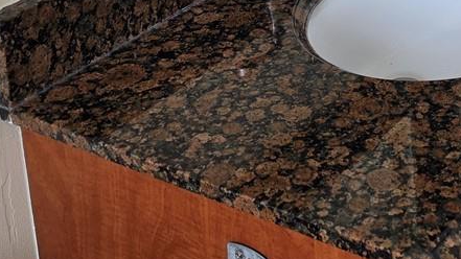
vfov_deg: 12.5
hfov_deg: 22.8
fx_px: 1112
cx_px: 424
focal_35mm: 91
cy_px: -152
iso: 50
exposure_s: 1/180
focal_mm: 6.5
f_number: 1.4
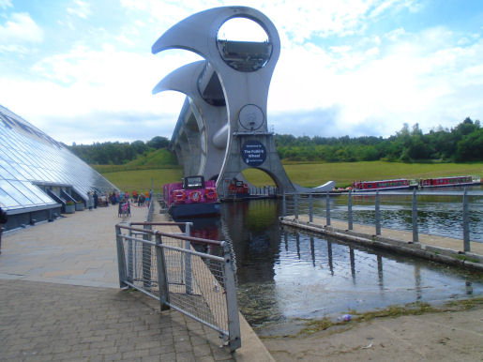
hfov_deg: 67.3
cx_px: 242
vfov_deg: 53.0
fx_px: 363
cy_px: 181
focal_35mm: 26
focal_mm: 4.6
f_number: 8
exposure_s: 1/250
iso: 100
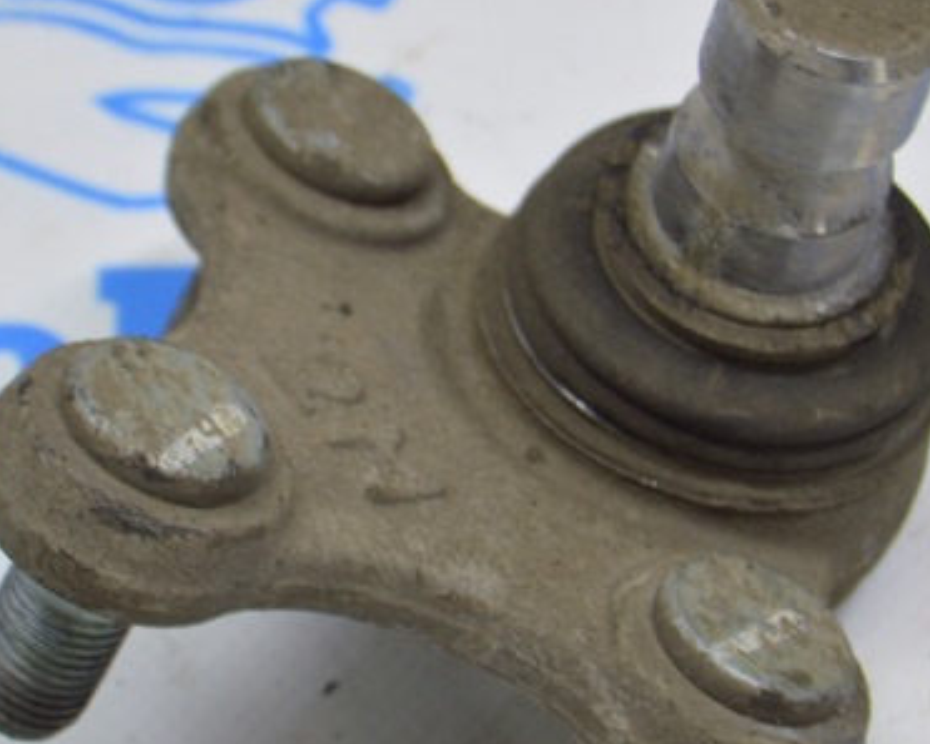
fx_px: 5561
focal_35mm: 202
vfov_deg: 7.7
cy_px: 319
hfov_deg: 9.6
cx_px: 416
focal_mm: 52
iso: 400
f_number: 5.6
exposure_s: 1/20
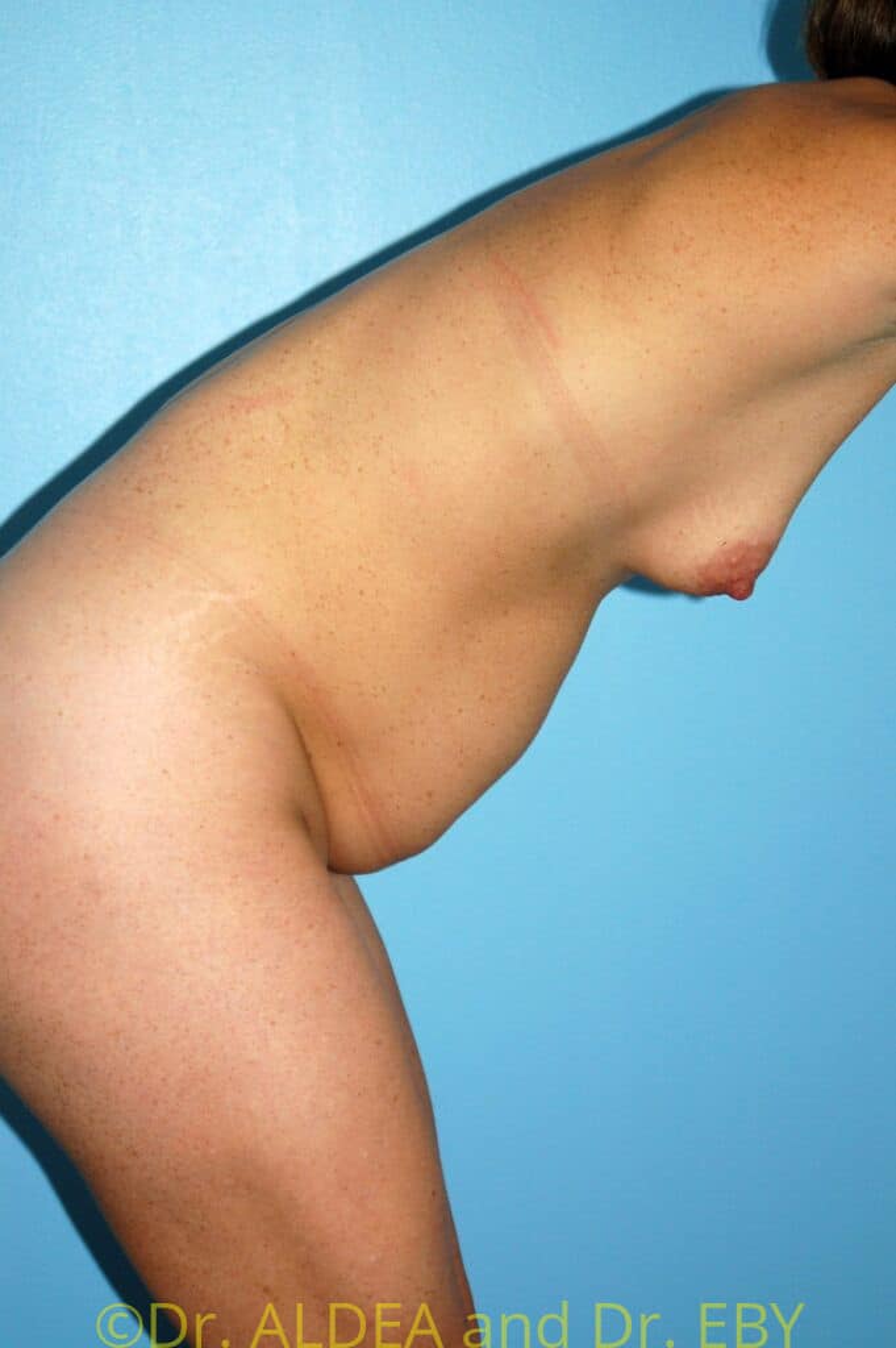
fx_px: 4487
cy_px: 674
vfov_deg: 17.1
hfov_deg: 11.4
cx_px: 448
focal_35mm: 120
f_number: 5.6
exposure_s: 1/60
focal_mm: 80
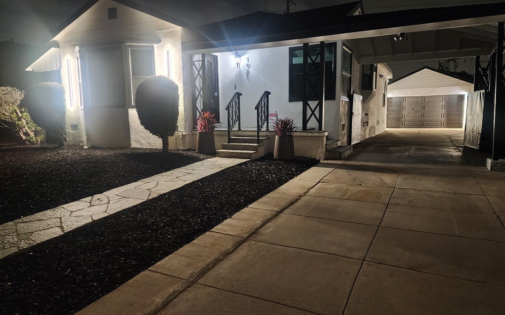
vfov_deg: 49.3
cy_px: 160
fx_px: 344
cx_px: 257
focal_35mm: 25
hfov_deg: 72.6
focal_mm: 6.4
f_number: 1.8
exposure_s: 1/24
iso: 800
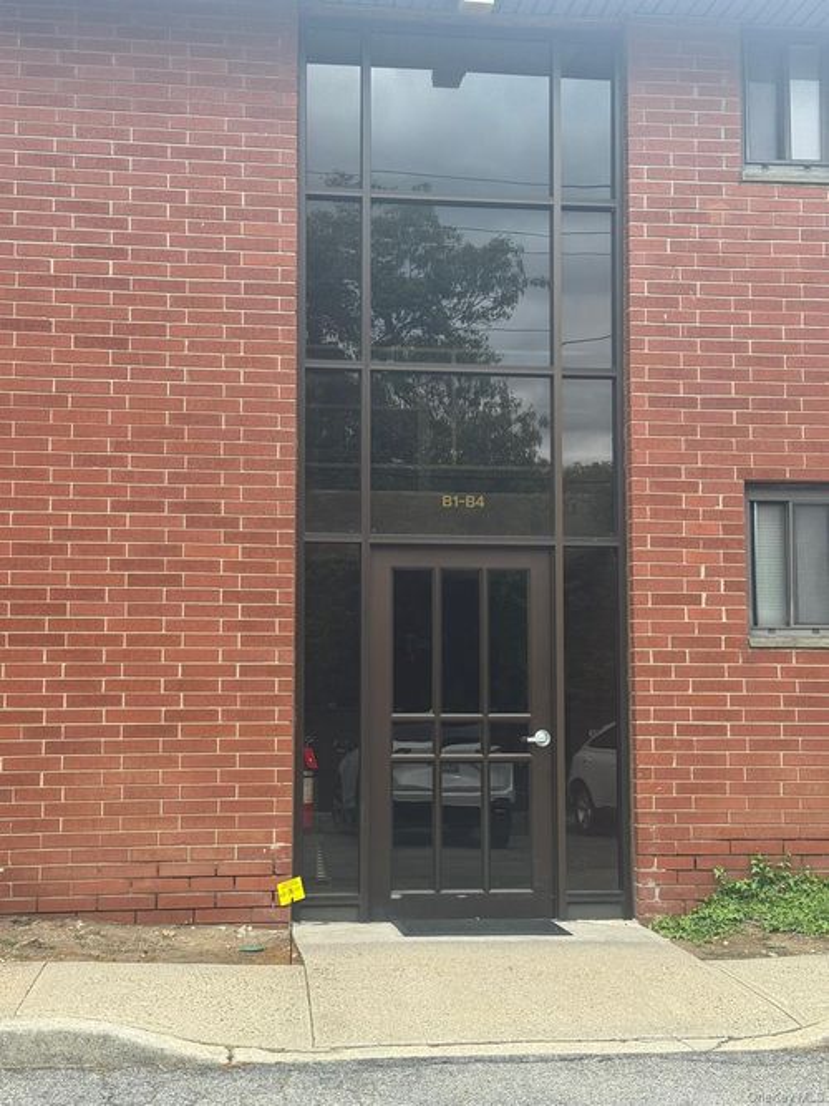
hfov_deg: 30.3
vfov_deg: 39.7
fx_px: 1533
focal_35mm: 48
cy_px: 553
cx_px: 414
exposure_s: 1/900
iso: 64
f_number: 1.78
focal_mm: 6.76
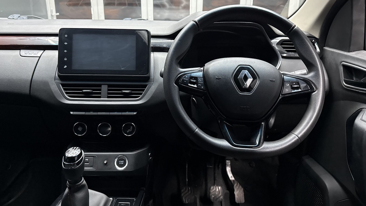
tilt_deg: -16.3
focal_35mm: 27
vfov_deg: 42.7
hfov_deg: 69.8
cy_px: 86
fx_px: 262
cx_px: 179
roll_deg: -0.3
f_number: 1.78
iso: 800
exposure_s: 1/50
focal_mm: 6.76
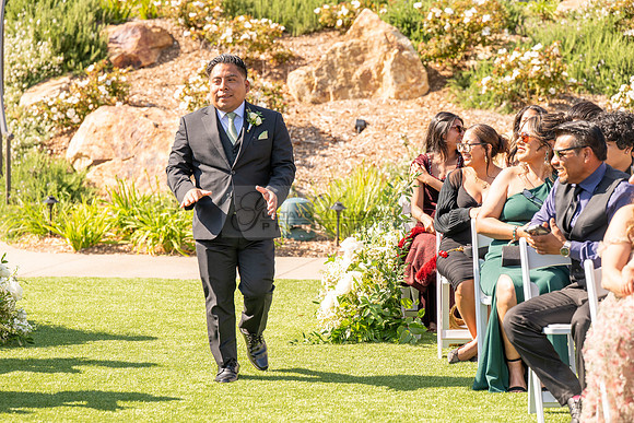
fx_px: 2202
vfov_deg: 11.0
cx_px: 317
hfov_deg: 16.4
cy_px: 212
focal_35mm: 125
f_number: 4.5
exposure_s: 1/800
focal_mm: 125
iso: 200
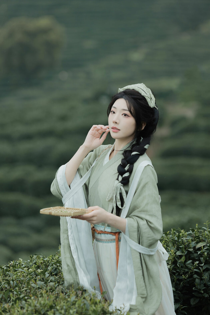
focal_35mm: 175
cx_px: 105
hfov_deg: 7.8
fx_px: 1531
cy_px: 158
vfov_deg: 11.7
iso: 400
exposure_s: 1/800
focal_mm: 175
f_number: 4
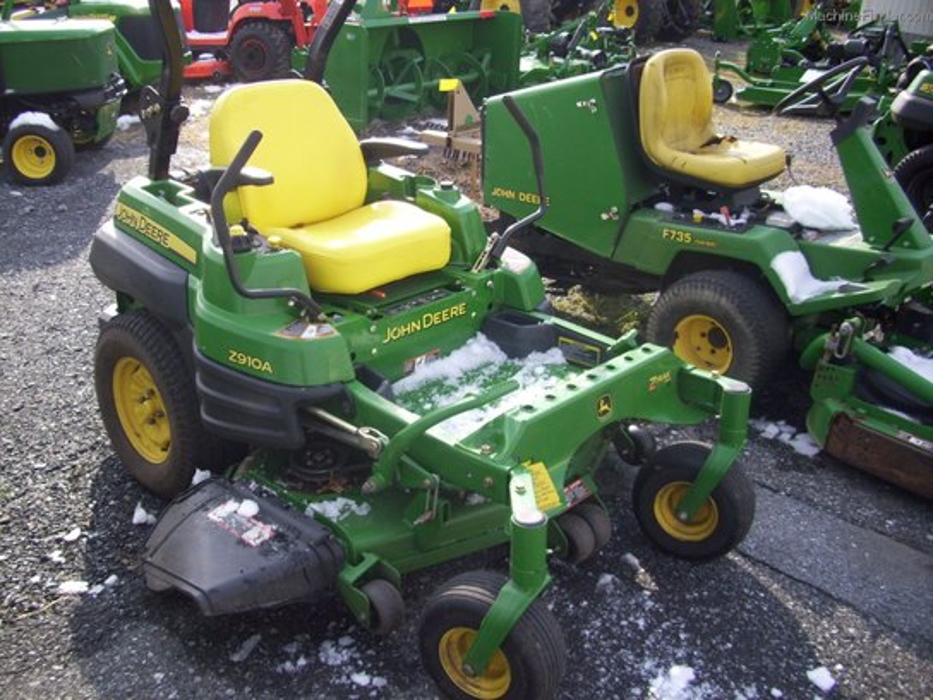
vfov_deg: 41.8
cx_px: 466
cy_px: 350
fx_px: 916
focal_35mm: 34
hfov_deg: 54.0
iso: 80
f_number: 2.9
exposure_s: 1/320
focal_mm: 5.7
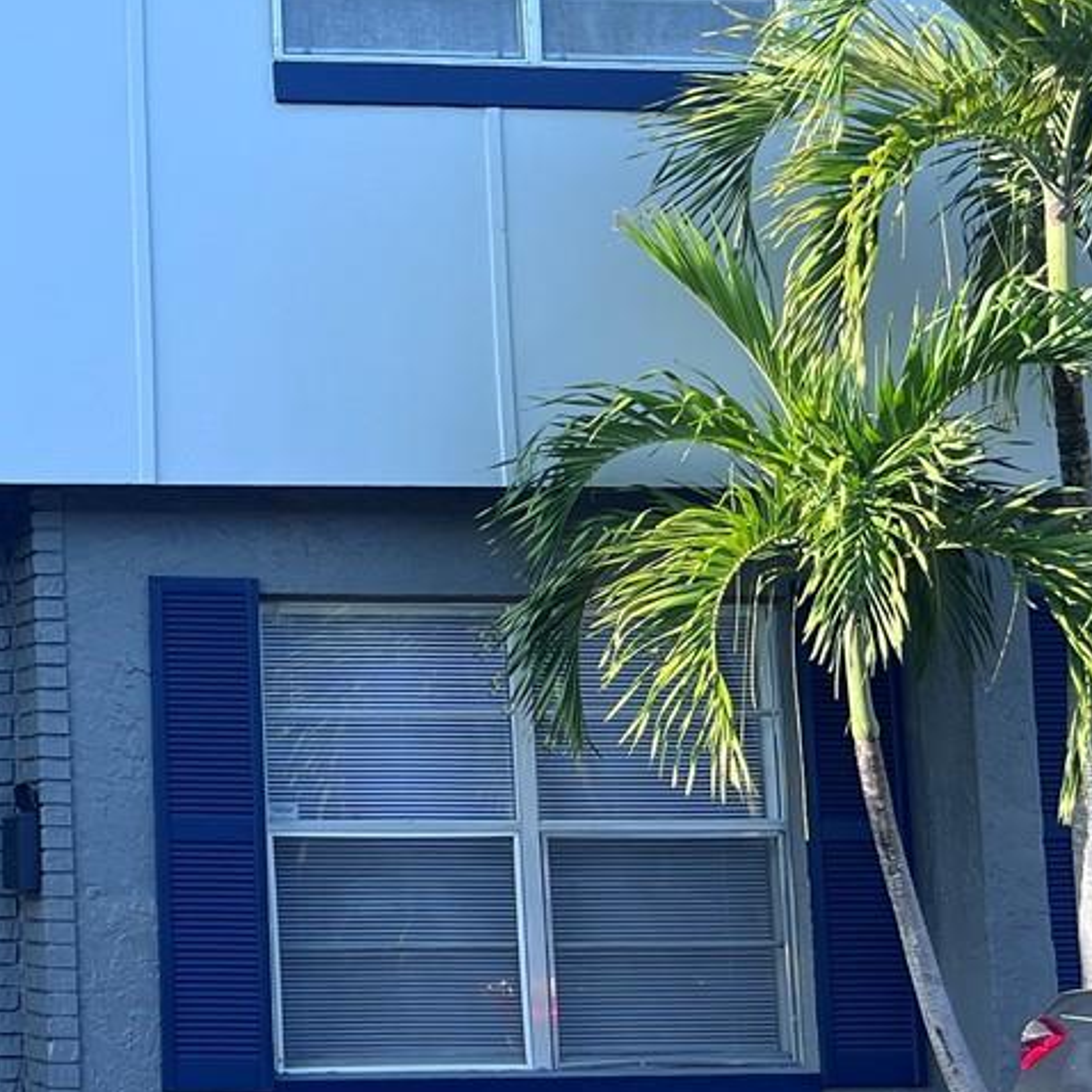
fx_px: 2748
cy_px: 466
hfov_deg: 20.6
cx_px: -313
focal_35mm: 77
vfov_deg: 22.5
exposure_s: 1/924
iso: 50
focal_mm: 5.7
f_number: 1.5
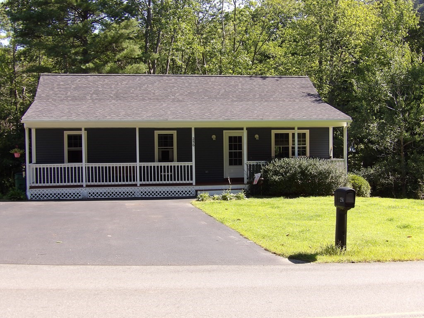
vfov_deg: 31.5
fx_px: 563
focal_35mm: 46
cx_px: 212
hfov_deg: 41.2
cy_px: 159
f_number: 3.8
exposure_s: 1/204
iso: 100
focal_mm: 8.2
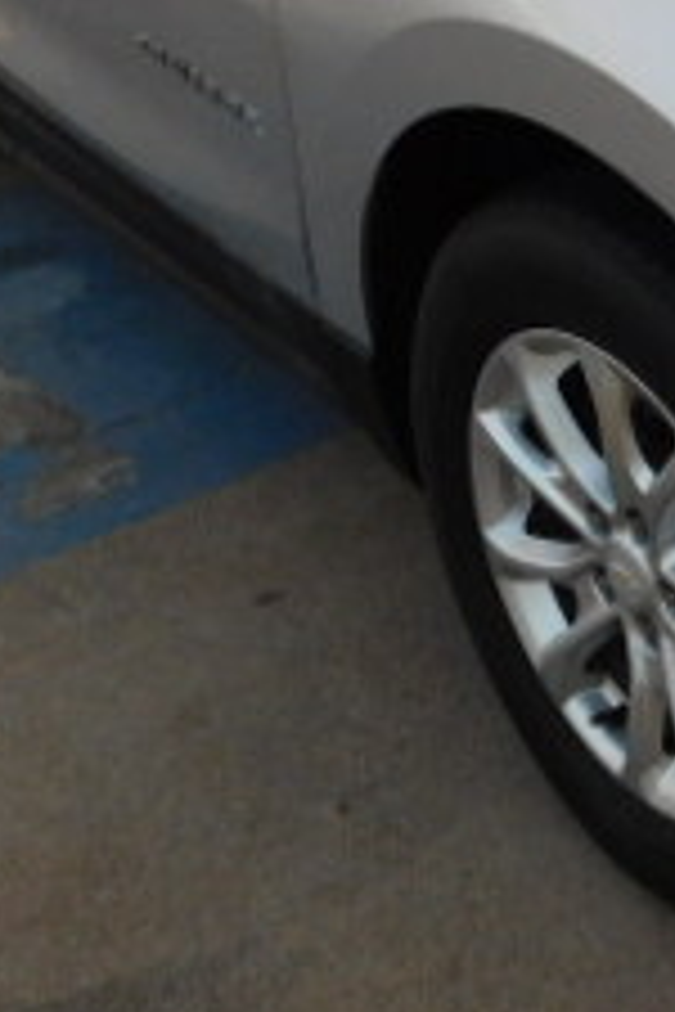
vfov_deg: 28.1
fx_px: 1912
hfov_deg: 18.5
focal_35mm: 68
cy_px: 31
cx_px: 904
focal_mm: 4
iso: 125
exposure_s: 1/250
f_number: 3
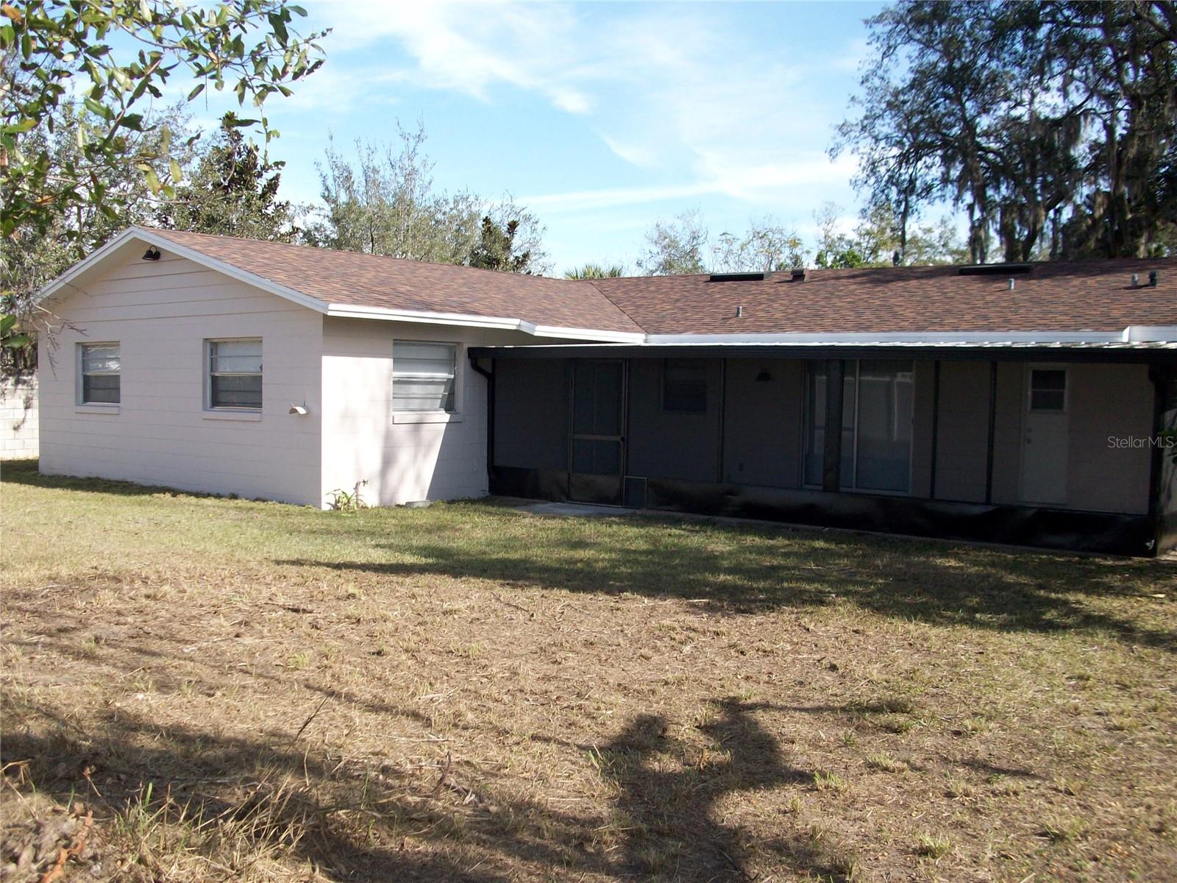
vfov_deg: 41.8
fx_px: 1156
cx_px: 588
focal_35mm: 34
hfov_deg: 54.0
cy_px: 442
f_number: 2.8
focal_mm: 5.7
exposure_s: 1/518
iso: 64
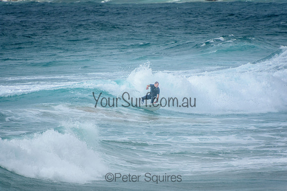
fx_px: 4784
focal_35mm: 600
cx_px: 144
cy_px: 96
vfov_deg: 2.3
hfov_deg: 3.4
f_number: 5.6
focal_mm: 400
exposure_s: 1/2000
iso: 320
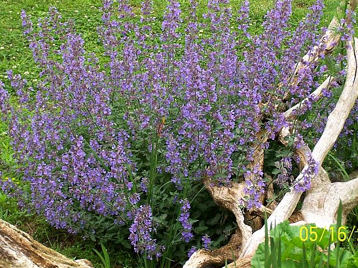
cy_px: 105
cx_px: 191
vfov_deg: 14.1
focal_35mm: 105
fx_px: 1086
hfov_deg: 18.7
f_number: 3.2
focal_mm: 13.7
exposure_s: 1/250
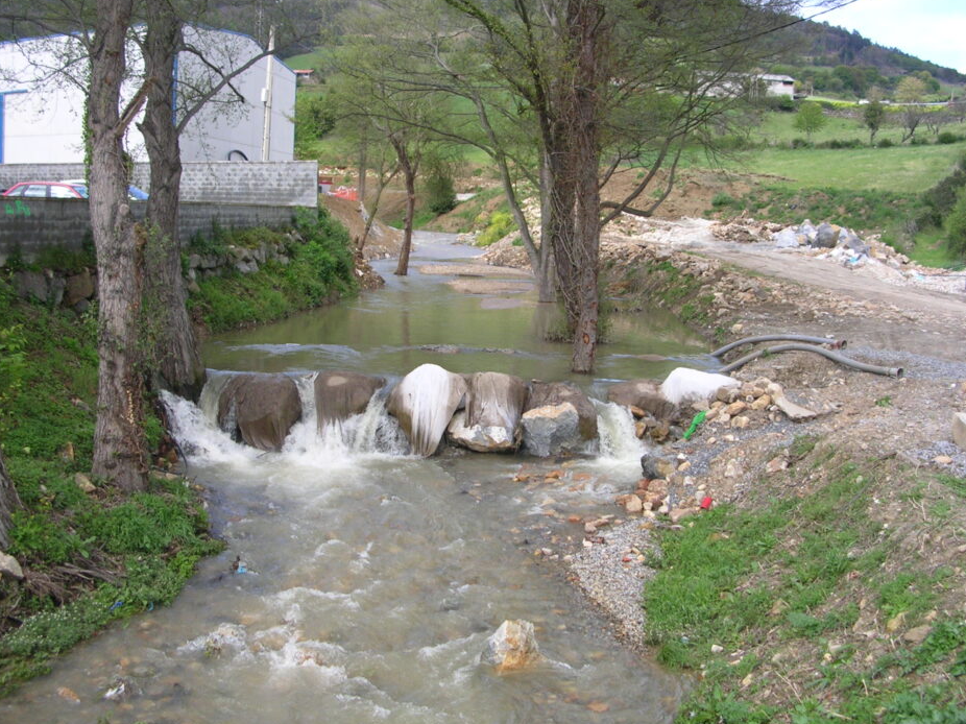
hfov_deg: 47.9
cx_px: 476
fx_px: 1088
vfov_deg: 36.8
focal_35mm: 39
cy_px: 356
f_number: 2.8
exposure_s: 1/358
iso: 50
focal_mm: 5.8
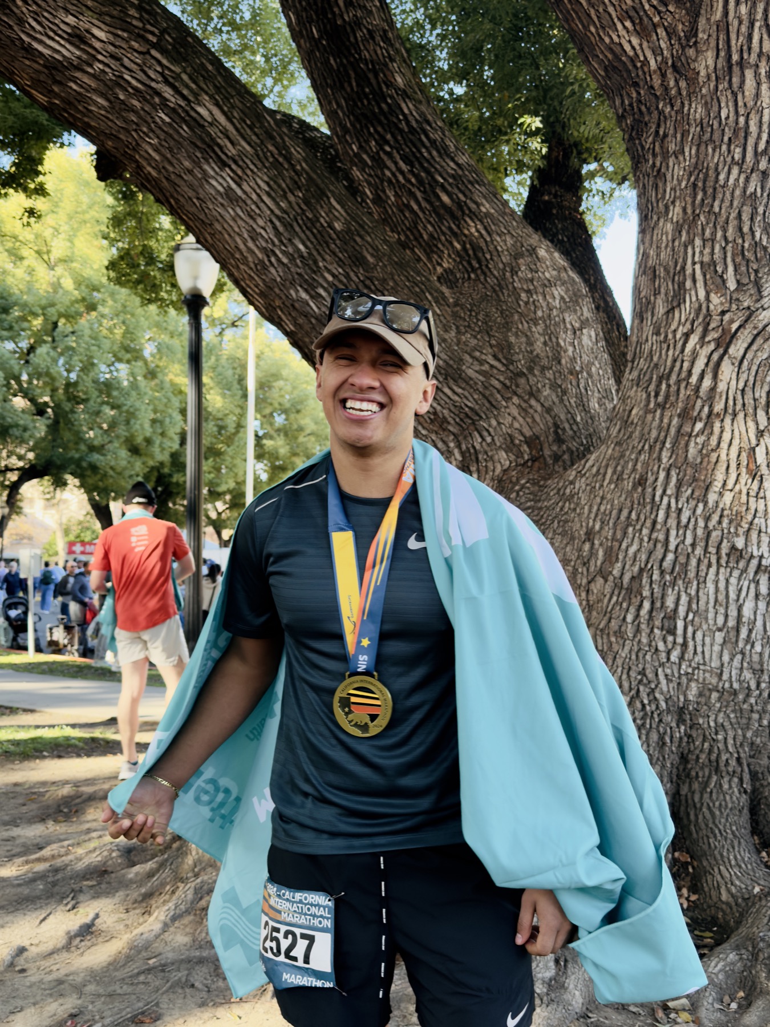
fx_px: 712
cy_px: 514
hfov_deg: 56.8
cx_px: 385
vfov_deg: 71.6
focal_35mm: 24
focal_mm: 6.76
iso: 100
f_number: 1.78
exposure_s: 1/243
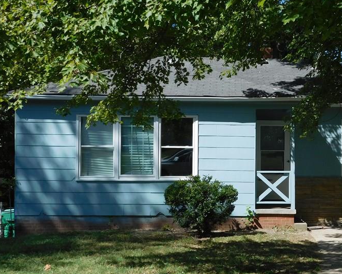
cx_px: 257
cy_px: 158
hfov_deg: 34.0
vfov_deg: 28.1
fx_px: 547
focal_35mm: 54
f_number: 3.5
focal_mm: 6.3
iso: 125
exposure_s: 1/1000
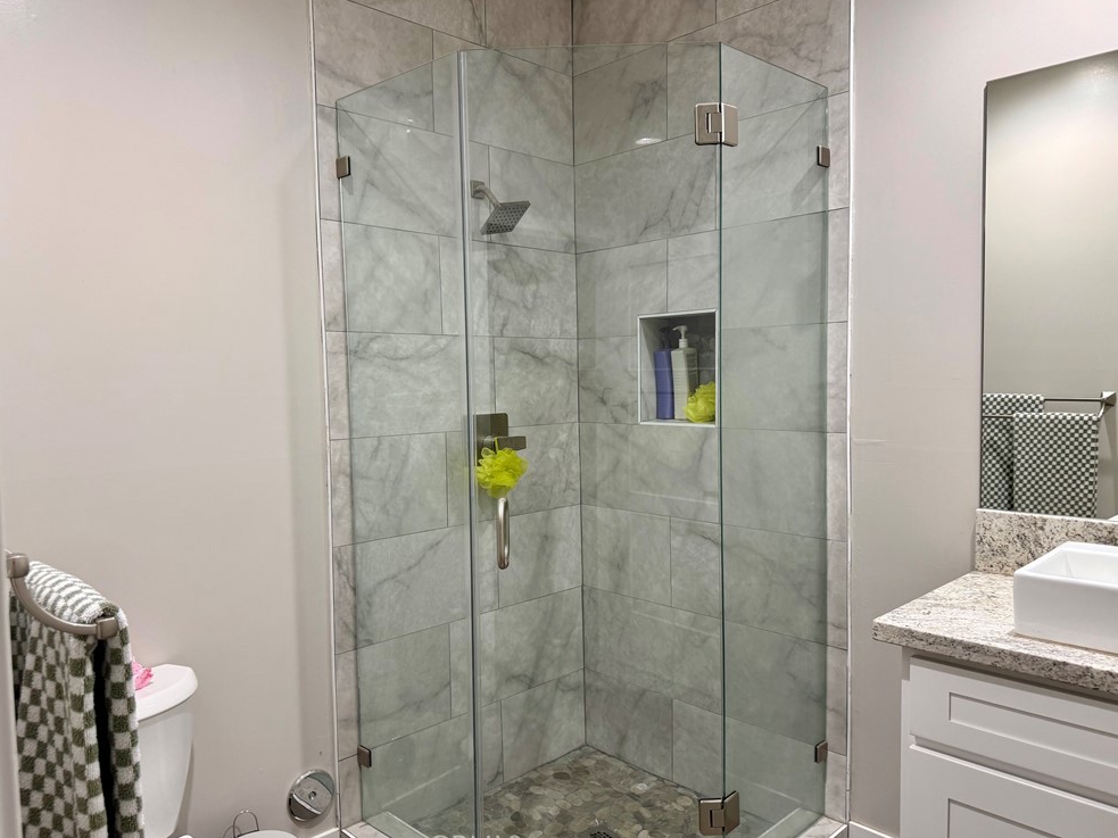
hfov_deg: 69.4
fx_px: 807
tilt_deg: -2.5
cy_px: 425
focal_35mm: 25
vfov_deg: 54.9
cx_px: 540
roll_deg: +1.4
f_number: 1.78
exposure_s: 1/60
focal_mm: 6.76
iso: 100
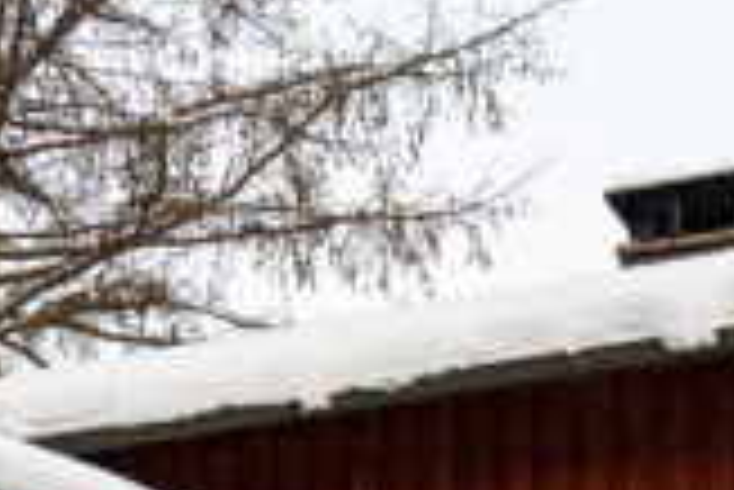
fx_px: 2184
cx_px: 531
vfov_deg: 10.7
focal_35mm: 107
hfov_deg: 19.0
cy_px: 1225
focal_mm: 17
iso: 400
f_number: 5.6
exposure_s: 1/60
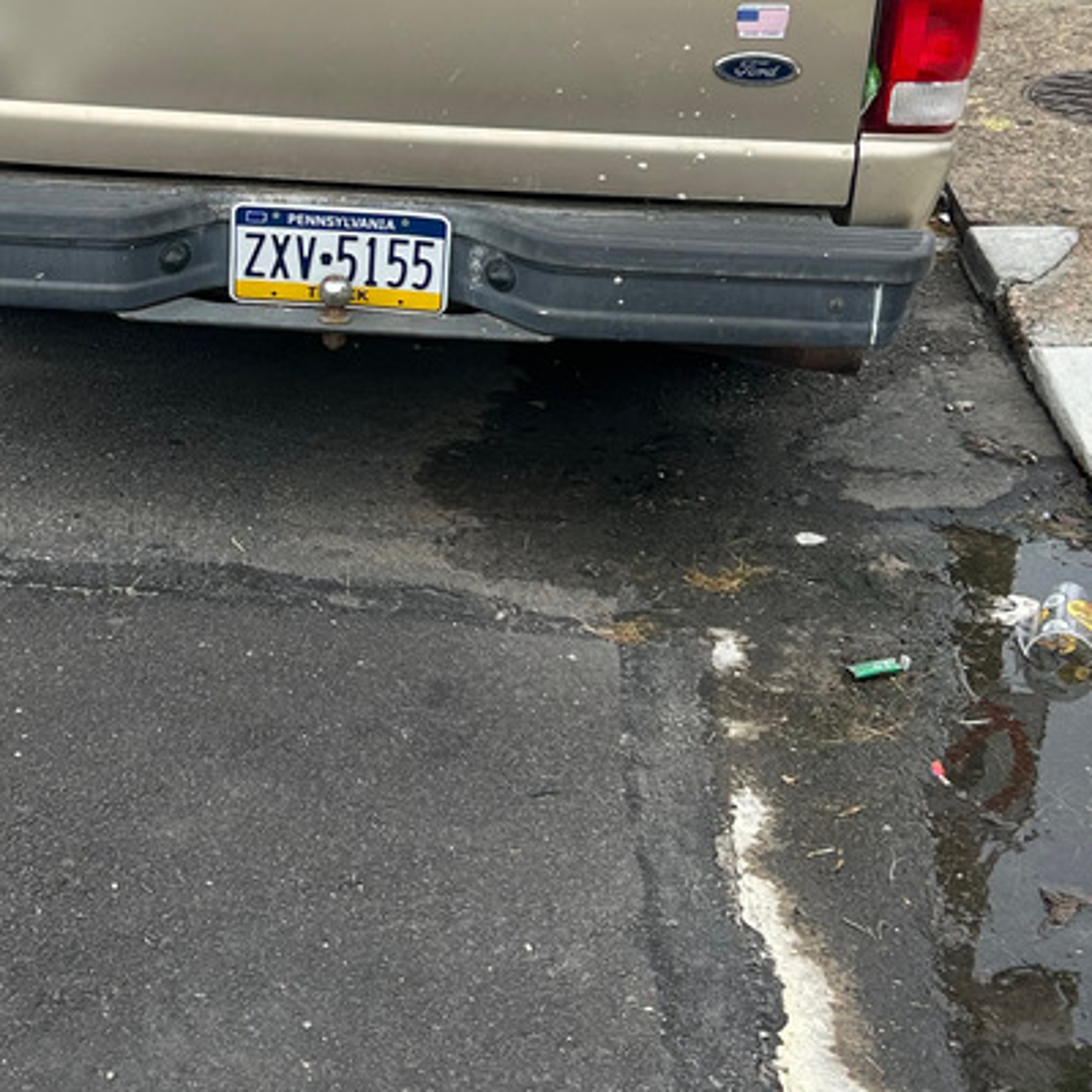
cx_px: 287
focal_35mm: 69
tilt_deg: -20.9
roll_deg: +0.7
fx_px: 2463
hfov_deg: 24.7
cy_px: 300
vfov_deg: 24.8
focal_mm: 5.7
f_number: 1.5
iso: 50
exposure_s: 1/840
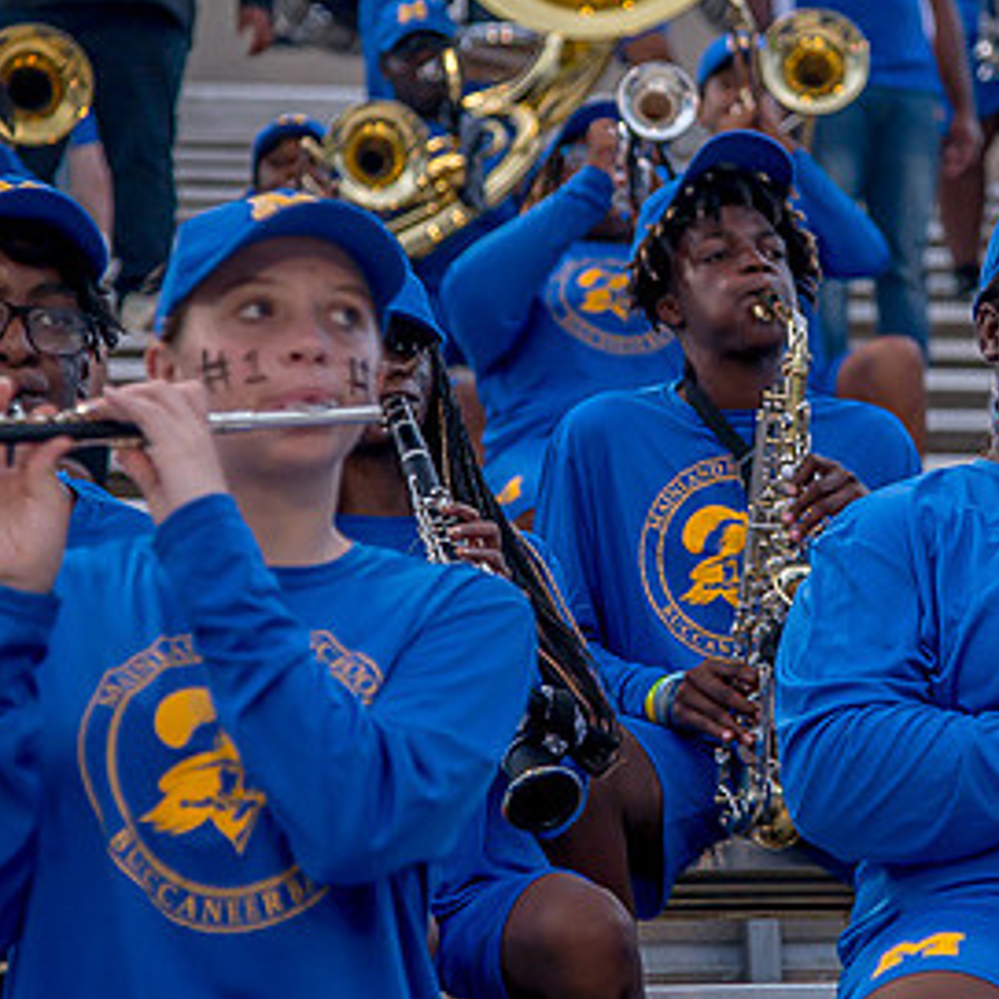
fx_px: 5453
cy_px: 324
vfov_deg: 10.5
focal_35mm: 167
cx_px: 759
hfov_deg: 10.4
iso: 400
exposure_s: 1/200
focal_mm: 92
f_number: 4
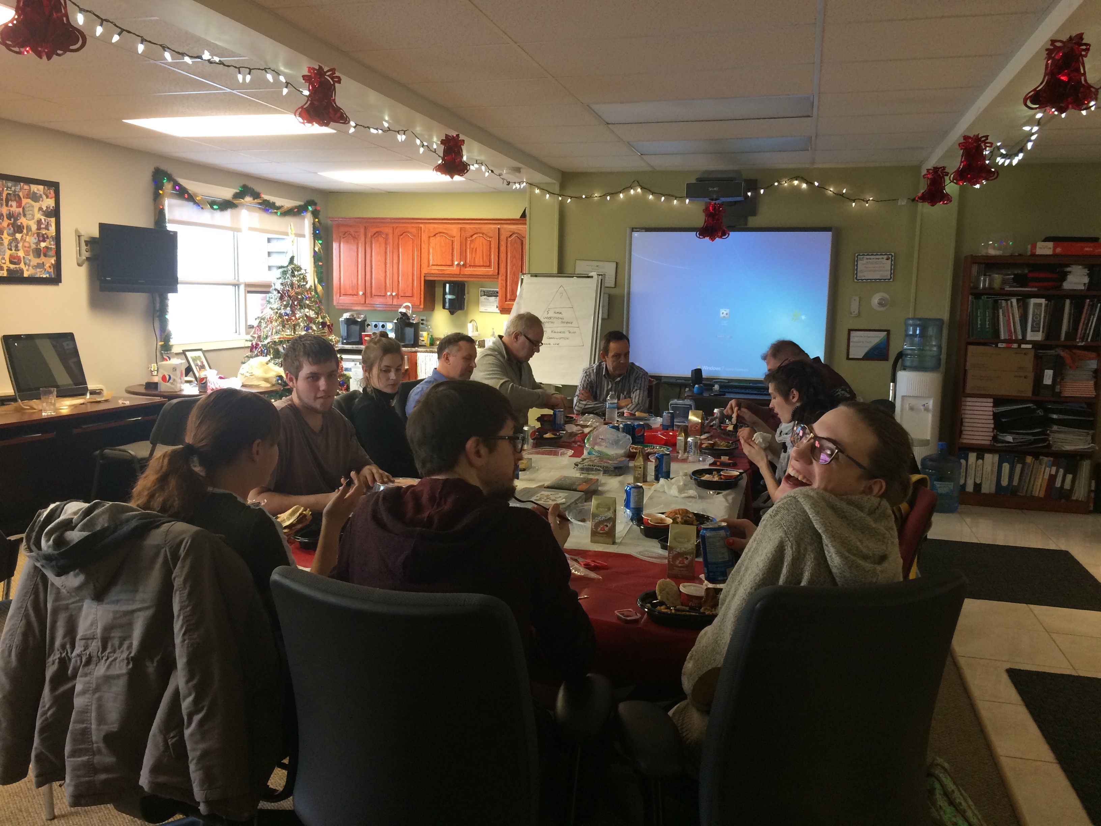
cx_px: 550
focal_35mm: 29
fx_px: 922
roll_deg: -0.3
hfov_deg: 61.7
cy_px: 413
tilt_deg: -8.0
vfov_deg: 48.2
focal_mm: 4.15
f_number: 2.2
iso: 100
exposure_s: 1/30
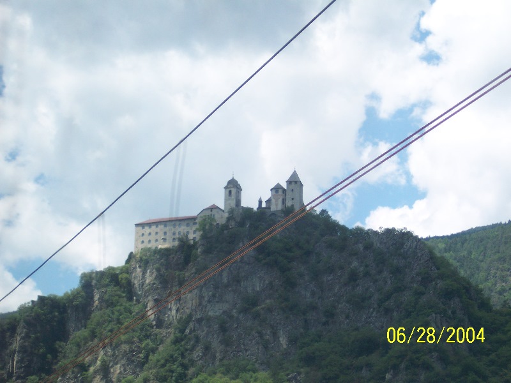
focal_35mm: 114
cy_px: 192
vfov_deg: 13.0
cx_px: 256
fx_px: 1683
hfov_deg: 17.3
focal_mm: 24
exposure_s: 1/180
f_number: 4.8
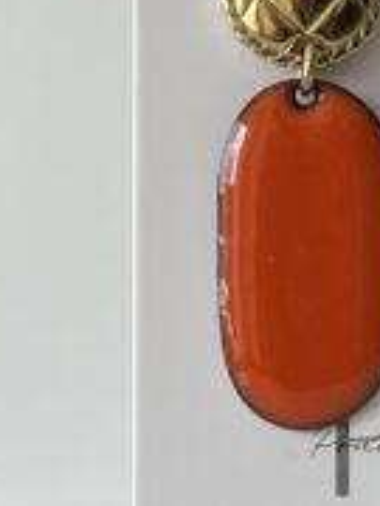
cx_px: 490
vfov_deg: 17.5
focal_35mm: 111
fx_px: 1625
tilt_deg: -1.1
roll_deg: +0.5
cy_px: 455
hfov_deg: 12.9
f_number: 1.6
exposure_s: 1/472
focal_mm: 5.1
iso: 32
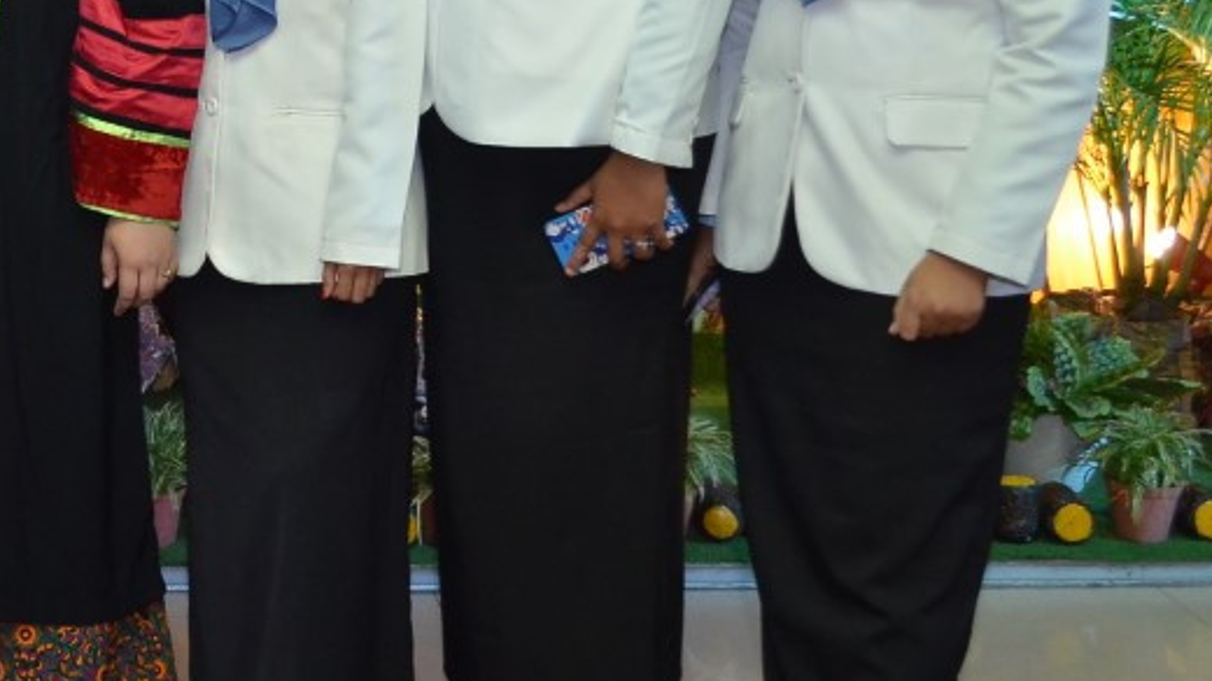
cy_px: 98
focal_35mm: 77
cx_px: 40
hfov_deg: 26.3
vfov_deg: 15.5
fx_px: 2474
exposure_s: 1/100
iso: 1250
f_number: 3.8
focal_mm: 22
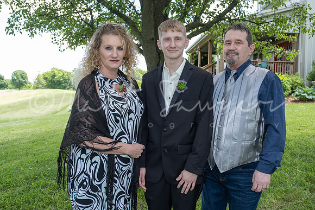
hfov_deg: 58.7
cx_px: 158
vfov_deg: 41.1
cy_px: 105
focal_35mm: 32
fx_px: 280
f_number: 3.6
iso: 200
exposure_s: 1/250
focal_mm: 21.3
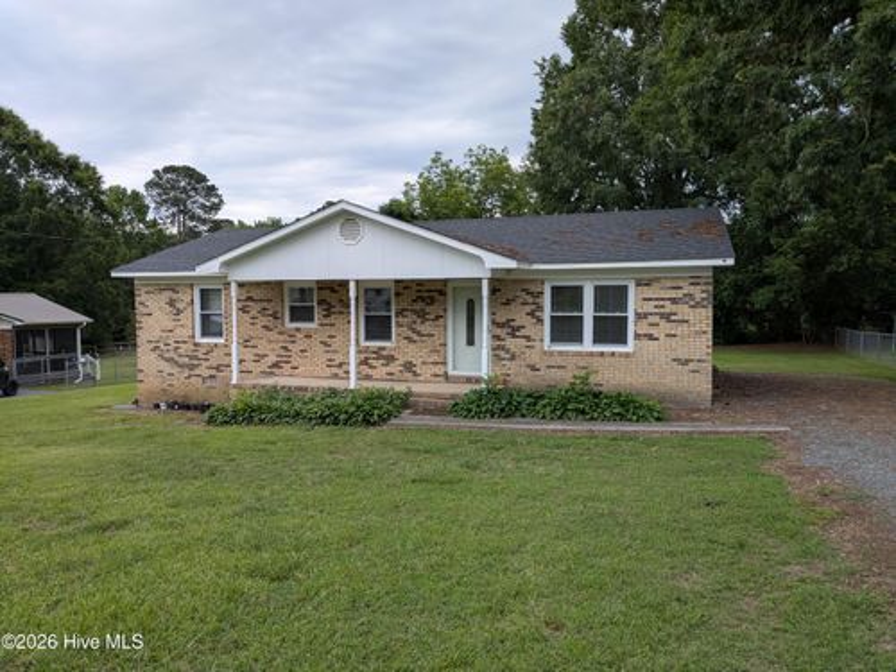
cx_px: 448
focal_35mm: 24
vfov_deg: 56.8
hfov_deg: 71.6
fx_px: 621
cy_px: 336
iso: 26
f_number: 1.7
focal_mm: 4.53
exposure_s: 1/600
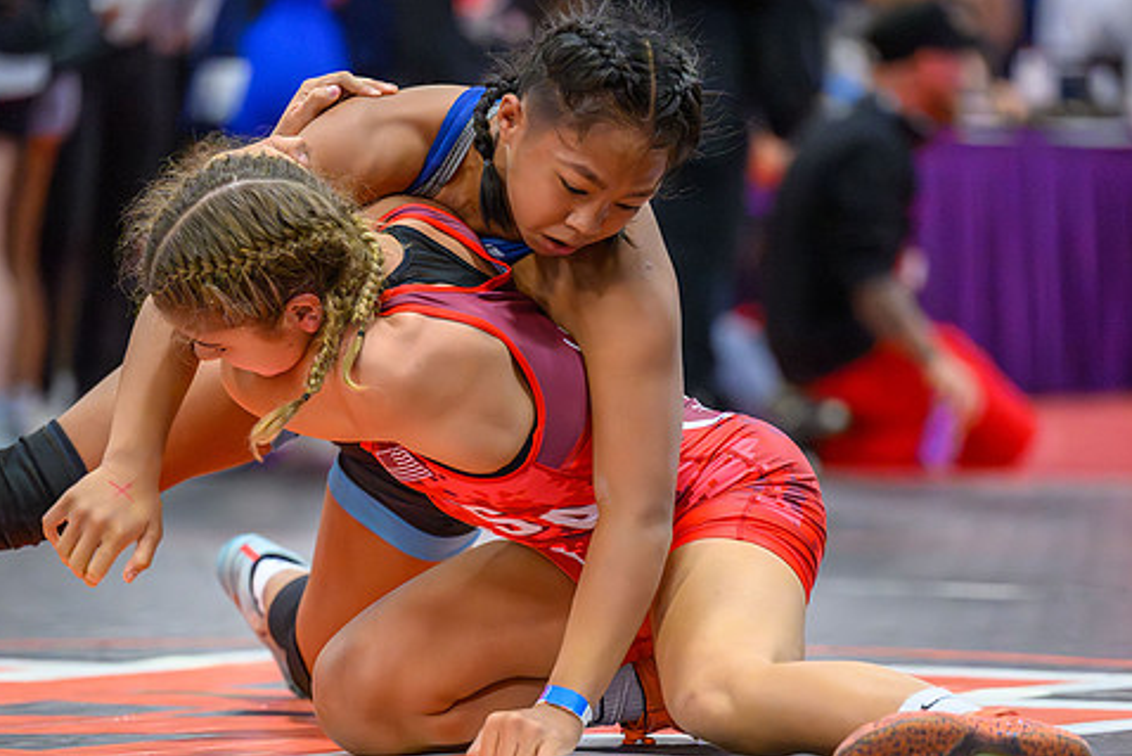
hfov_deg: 8.0
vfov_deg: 5.3
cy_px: 506
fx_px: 8115
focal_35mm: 258
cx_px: 568
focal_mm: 185
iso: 20000
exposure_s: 1/800
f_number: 2.8
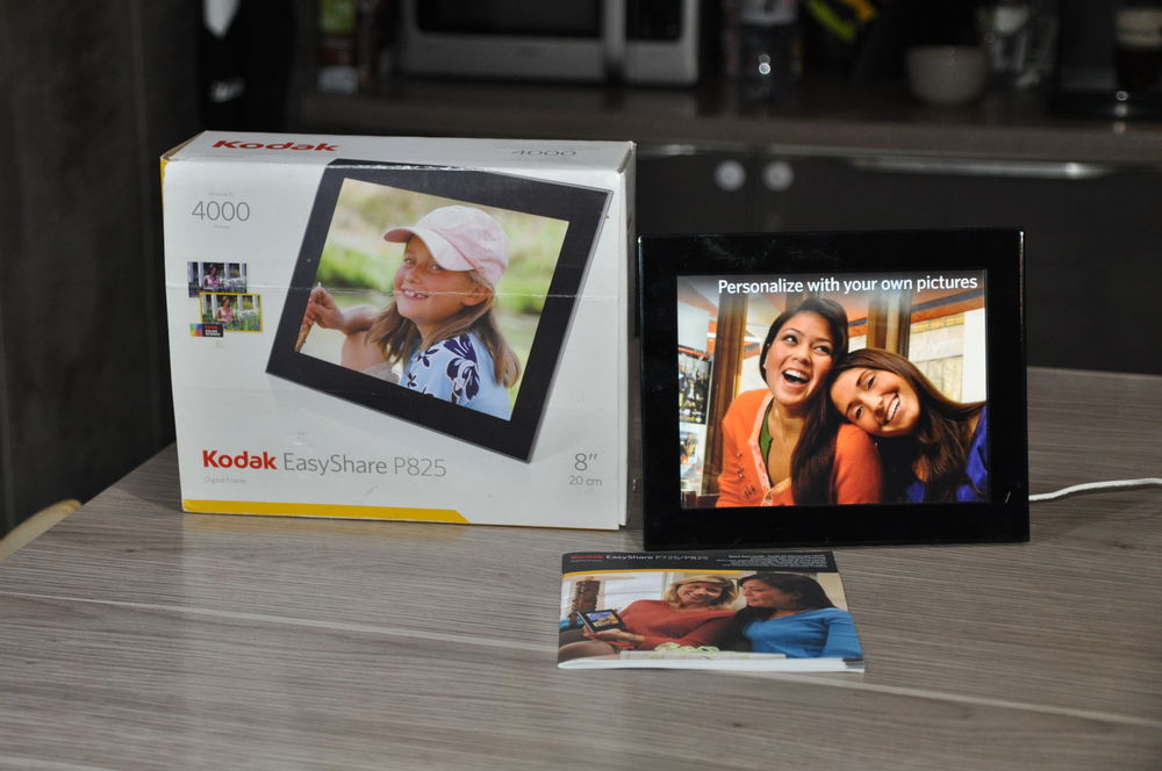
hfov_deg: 29.3
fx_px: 2224
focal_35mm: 69
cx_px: 581
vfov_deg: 19.7
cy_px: 386
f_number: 4.8
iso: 800
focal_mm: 46
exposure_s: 1/60
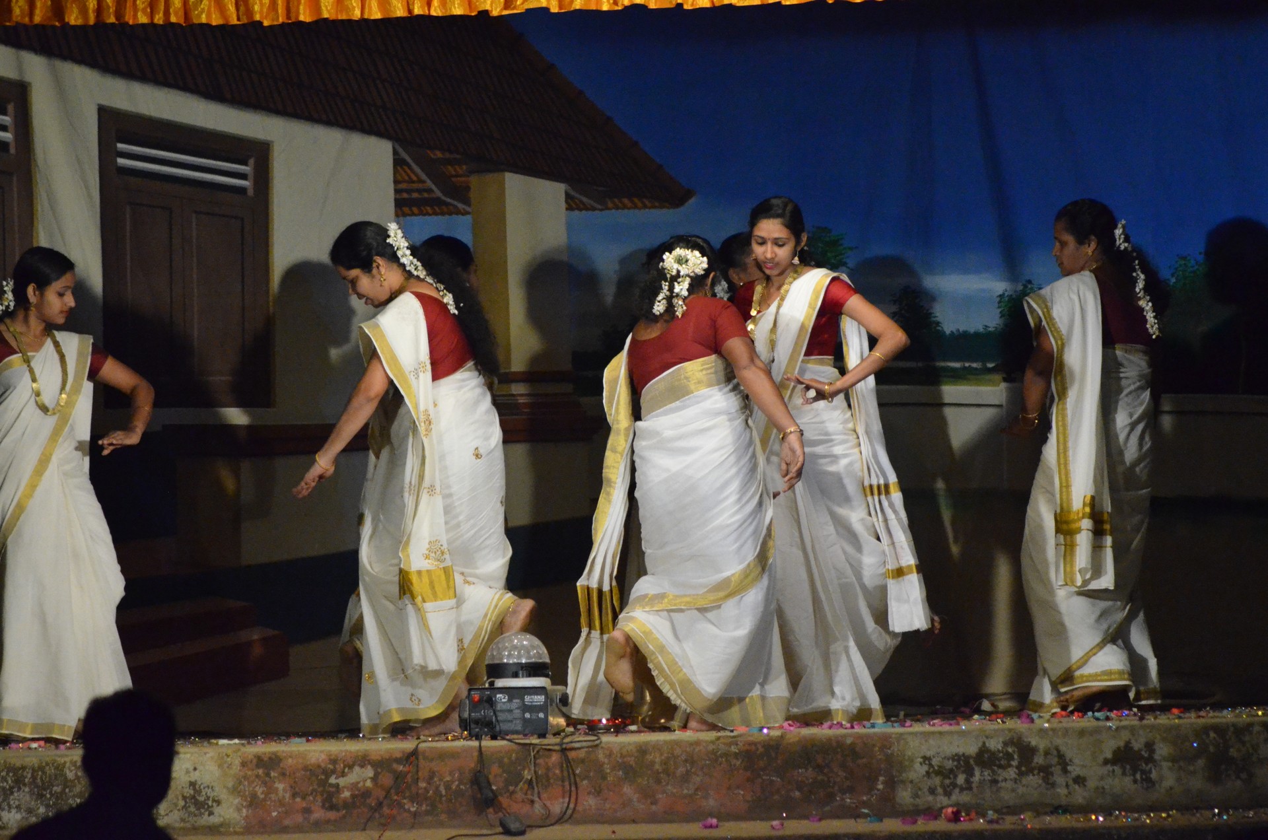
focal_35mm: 255
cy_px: 420
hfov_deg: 8.1
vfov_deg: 5.4
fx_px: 8964
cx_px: 634
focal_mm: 170
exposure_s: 1/500
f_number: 5
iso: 6400
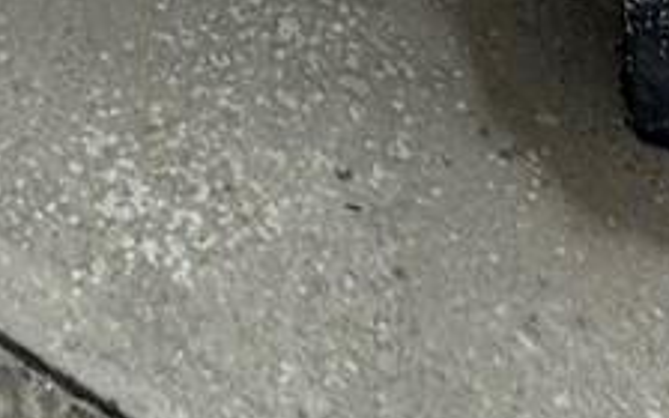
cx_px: -248
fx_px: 1933
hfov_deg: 18.1
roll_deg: +6.8
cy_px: -1278
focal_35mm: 106
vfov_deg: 7.8
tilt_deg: -13.5
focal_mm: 2.22
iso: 40
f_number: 2.2
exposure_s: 1/1143
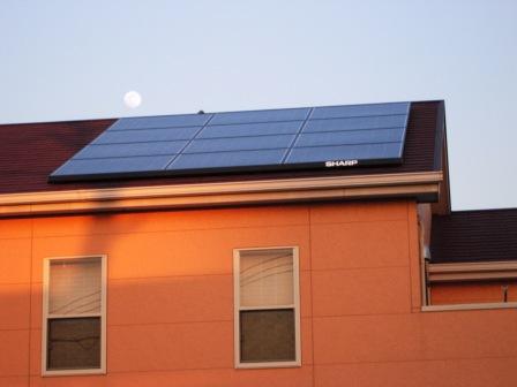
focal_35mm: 126
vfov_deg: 11.8
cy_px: 194
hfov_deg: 15.6
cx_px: 258
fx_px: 1882
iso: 200
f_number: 5.3
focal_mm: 26.3
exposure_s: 1/256
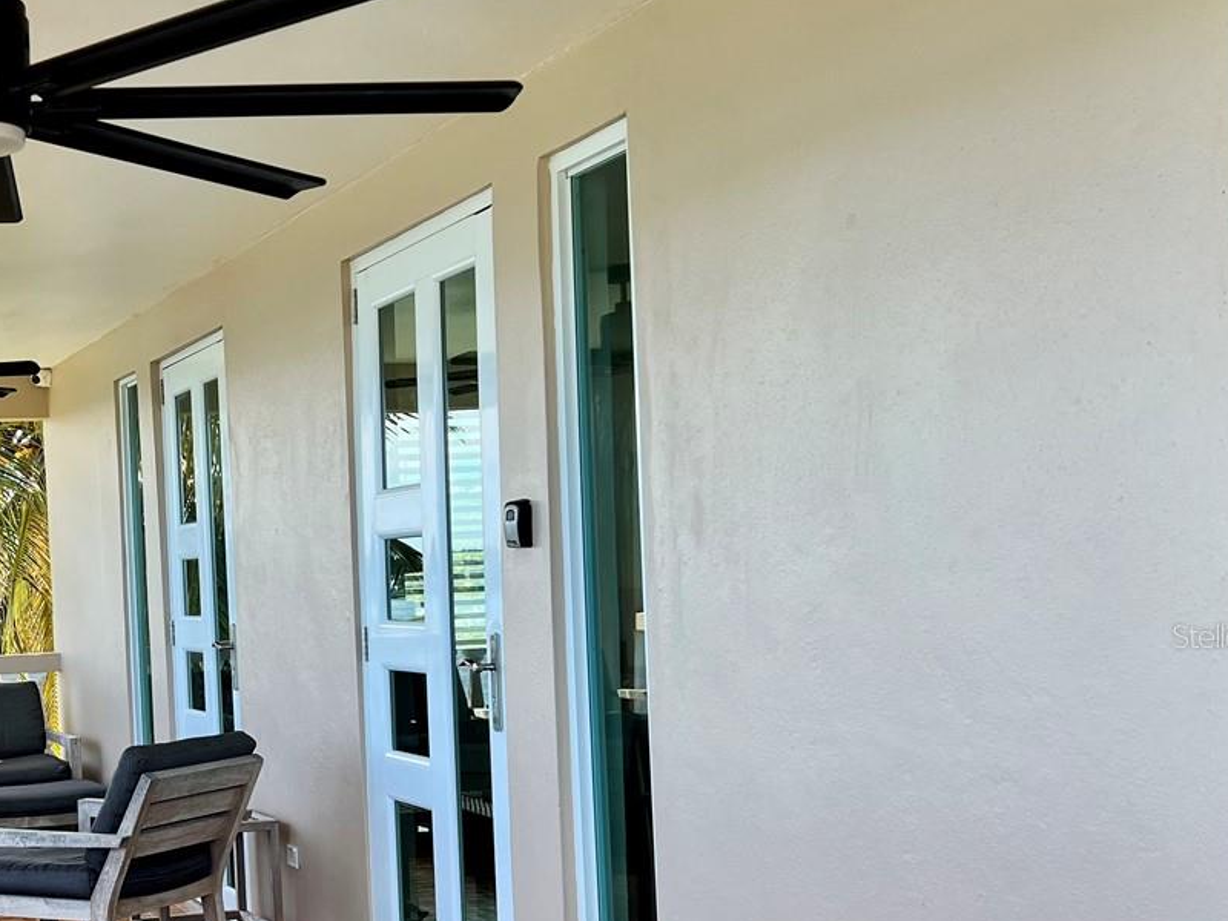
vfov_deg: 27.8
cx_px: 89
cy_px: 635
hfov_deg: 34.5
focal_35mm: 52
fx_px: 1845
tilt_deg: -2.0
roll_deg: +2.1
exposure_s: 1/780
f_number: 1.5
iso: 50
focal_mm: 5.7
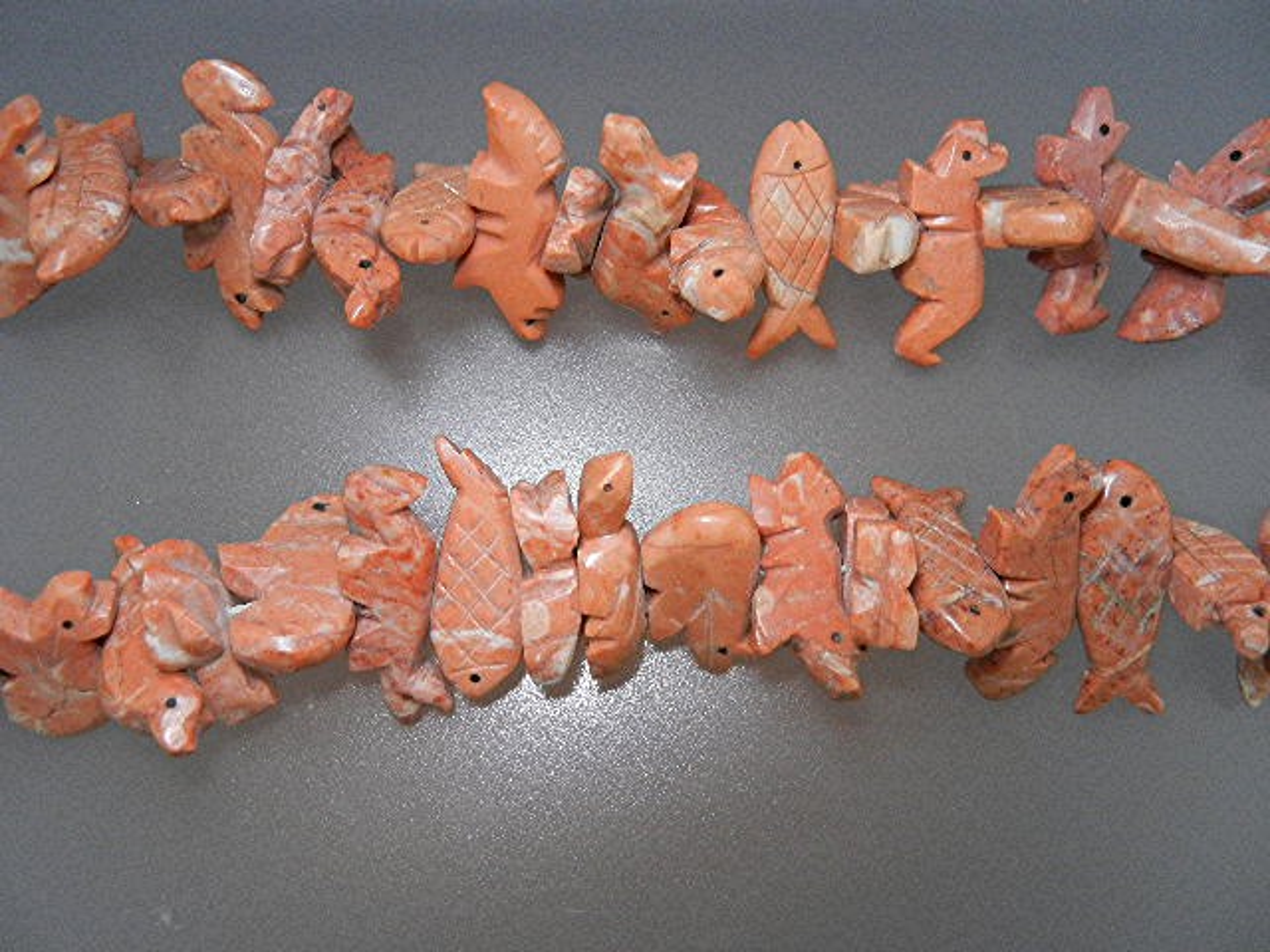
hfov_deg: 54.0
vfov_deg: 41.8
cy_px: 476
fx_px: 1247
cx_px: 635
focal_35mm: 34
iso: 765
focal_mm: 6.2
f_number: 7.2
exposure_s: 1/30
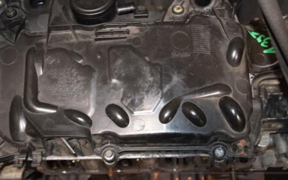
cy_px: 69
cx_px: 133
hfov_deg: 38.4
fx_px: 414
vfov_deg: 24.5
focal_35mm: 53
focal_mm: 25
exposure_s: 1/60
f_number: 5
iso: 800
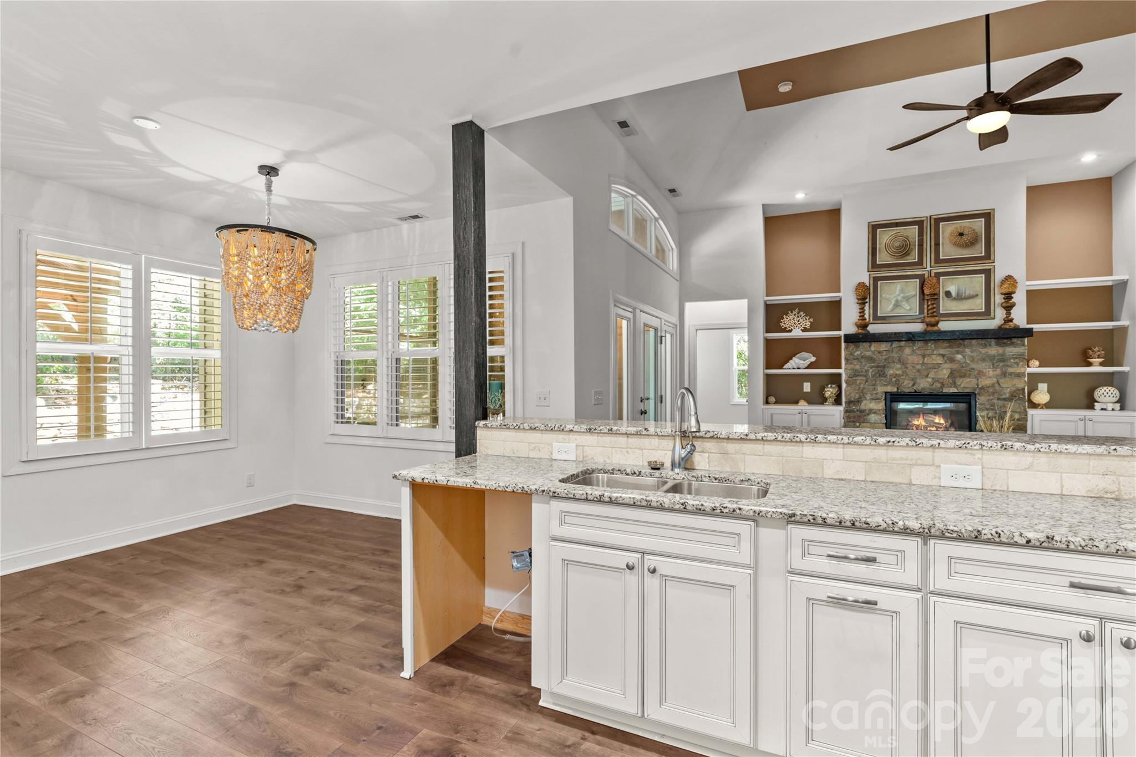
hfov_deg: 96.7
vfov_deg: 73.7
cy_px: 378
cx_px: 568
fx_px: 505
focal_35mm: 16
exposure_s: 1.3
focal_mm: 16
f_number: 8
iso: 100
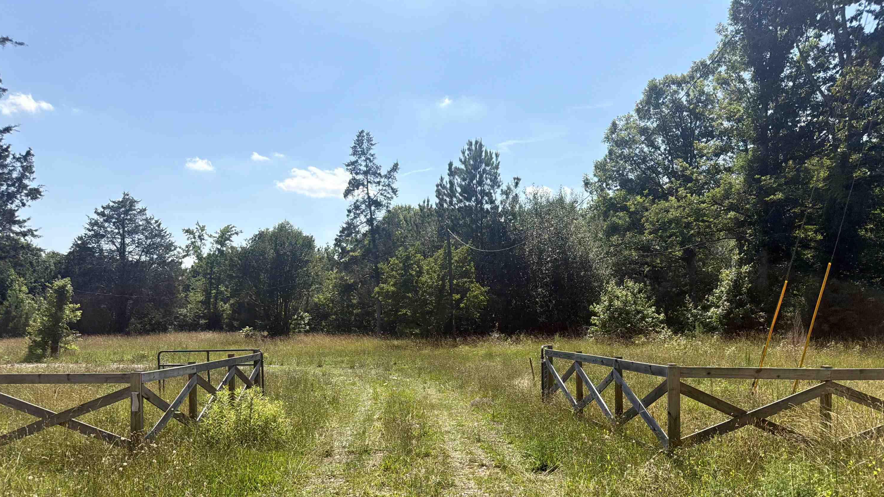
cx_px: 449
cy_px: 327
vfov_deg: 42.4
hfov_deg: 69.9
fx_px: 633
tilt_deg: +0.1
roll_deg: +0.5
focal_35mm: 27
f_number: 1.78
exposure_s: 1/22727
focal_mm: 6.76
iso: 320
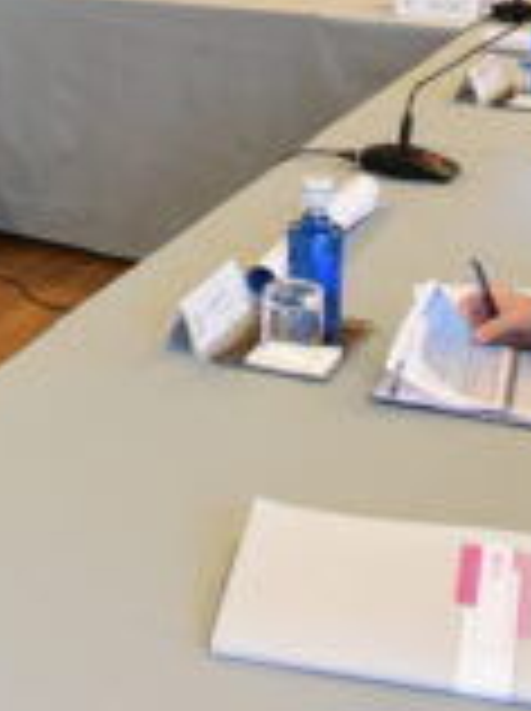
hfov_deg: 16.1
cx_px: -58
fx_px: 1825
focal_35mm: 89
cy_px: -68
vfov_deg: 21.0
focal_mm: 24
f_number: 4
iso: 4000
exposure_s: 1/125
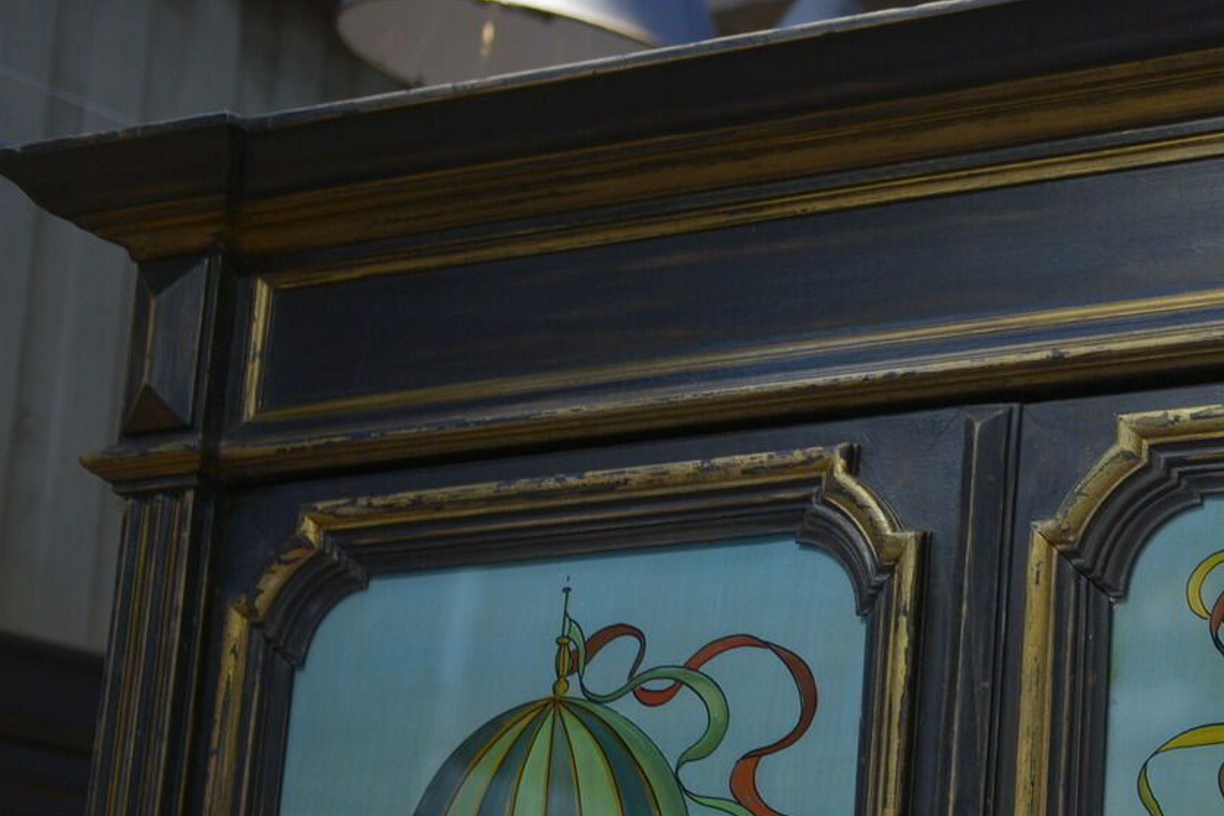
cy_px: 707
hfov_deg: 21.3
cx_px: 1343
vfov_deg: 14.9
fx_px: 3094
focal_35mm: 91
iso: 500
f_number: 2.8
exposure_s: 1/50
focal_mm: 38
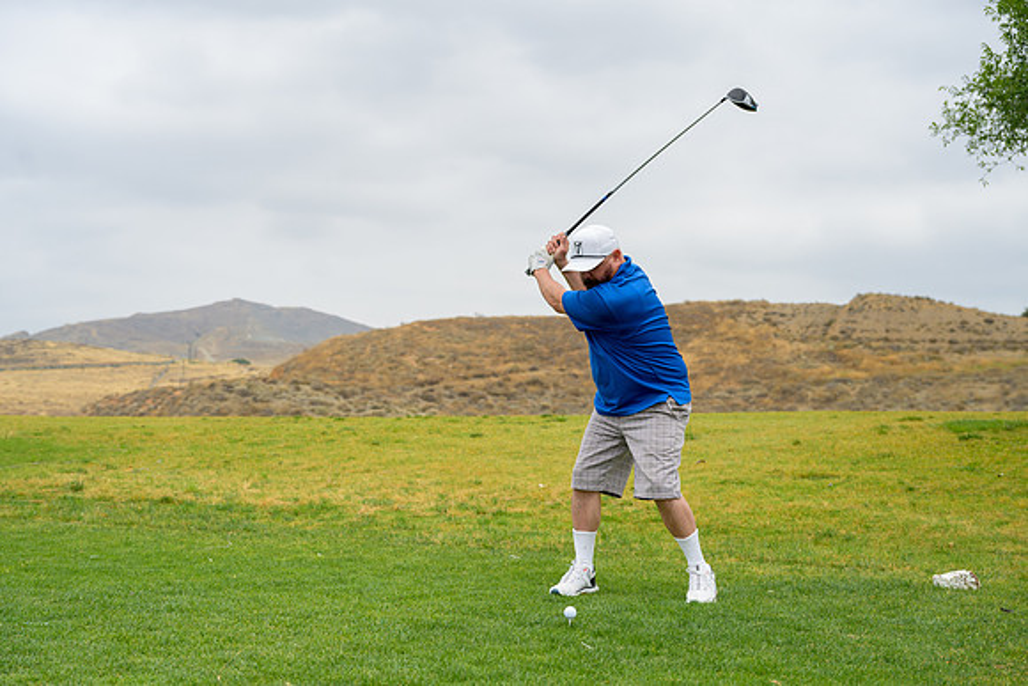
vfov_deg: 26.0
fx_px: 1485
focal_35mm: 52
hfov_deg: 38.2
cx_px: 514
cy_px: 343
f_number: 4
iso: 800
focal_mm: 52
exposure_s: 1/4000
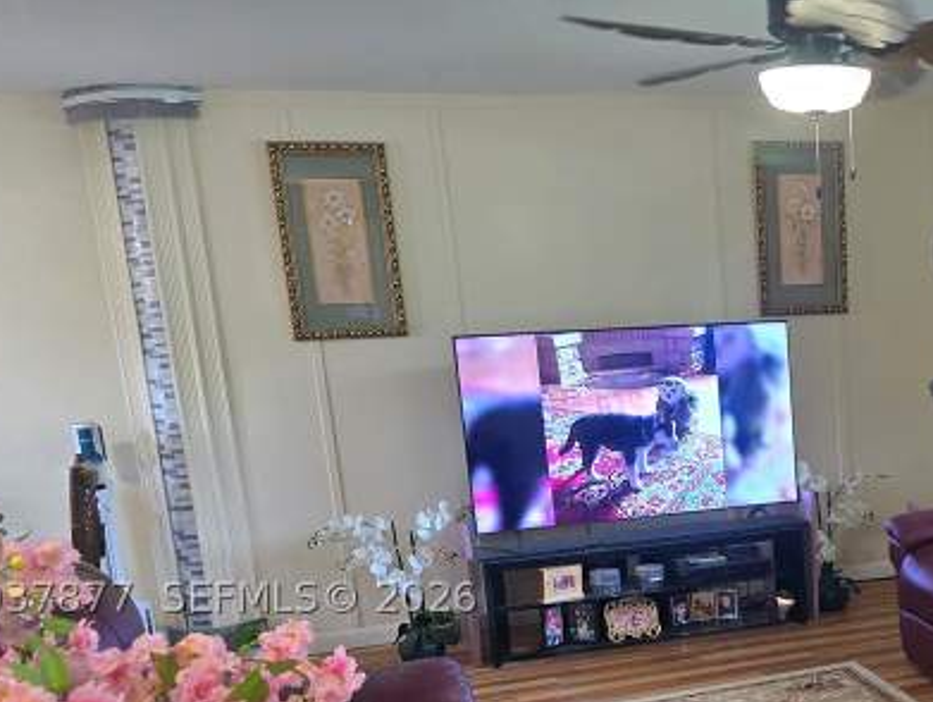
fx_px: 1268
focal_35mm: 47
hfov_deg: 37.7
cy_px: 597
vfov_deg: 29.9
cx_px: 842
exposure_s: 1/120
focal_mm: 6.3
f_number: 1.7
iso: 800
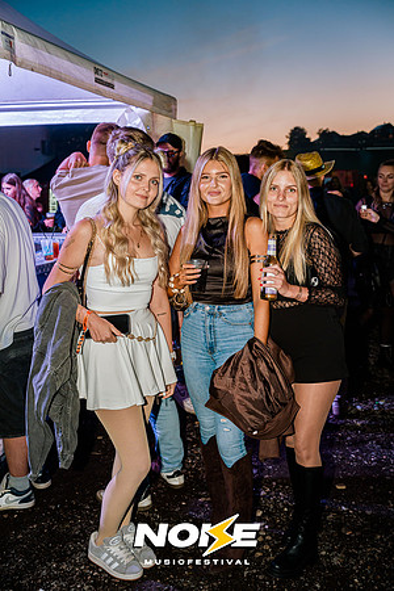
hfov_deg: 37.9
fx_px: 575
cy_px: 296
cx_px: 197
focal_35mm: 35
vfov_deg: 54.4
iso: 1250
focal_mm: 35
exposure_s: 1/60
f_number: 4
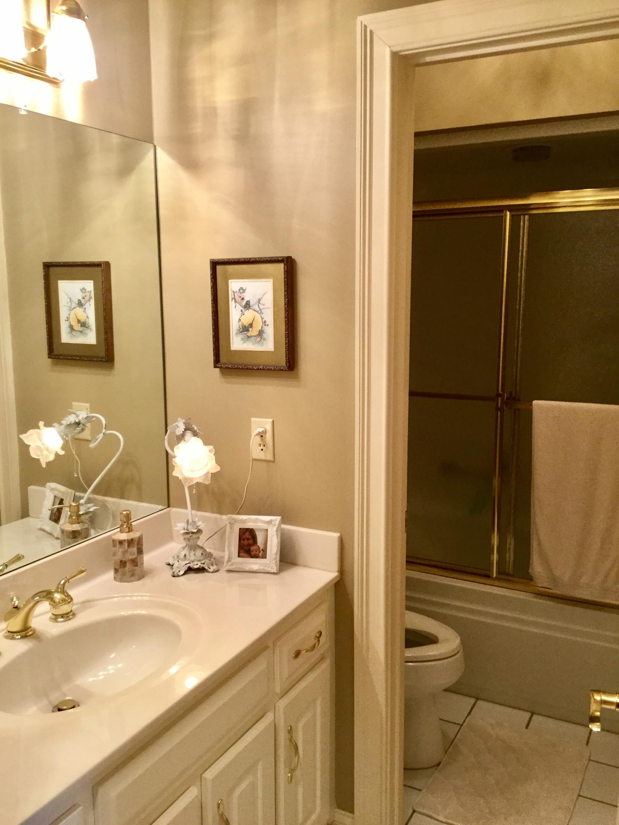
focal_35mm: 31
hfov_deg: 45.4
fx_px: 739
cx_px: 310
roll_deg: -1.0
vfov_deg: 58.4
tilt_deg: -7.8
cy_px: 412
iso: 80
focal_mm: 3.3
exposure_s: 1/30
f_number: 2.4
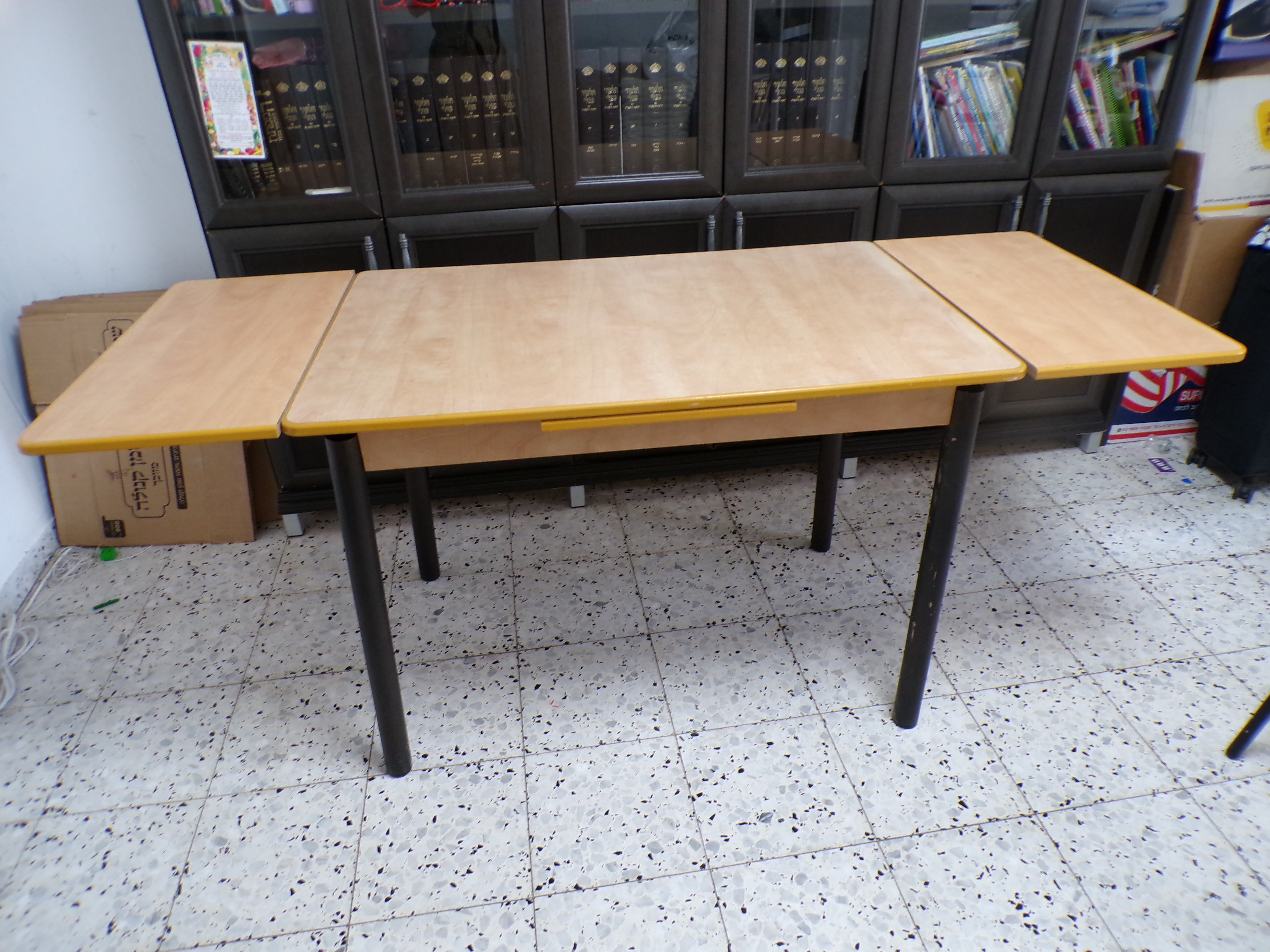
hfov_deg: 71.6
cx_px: 635
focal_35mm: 24
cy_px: 476
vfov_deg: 56.8
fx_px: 881
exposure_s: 1/17
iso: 259
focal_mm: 4.3
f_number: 3
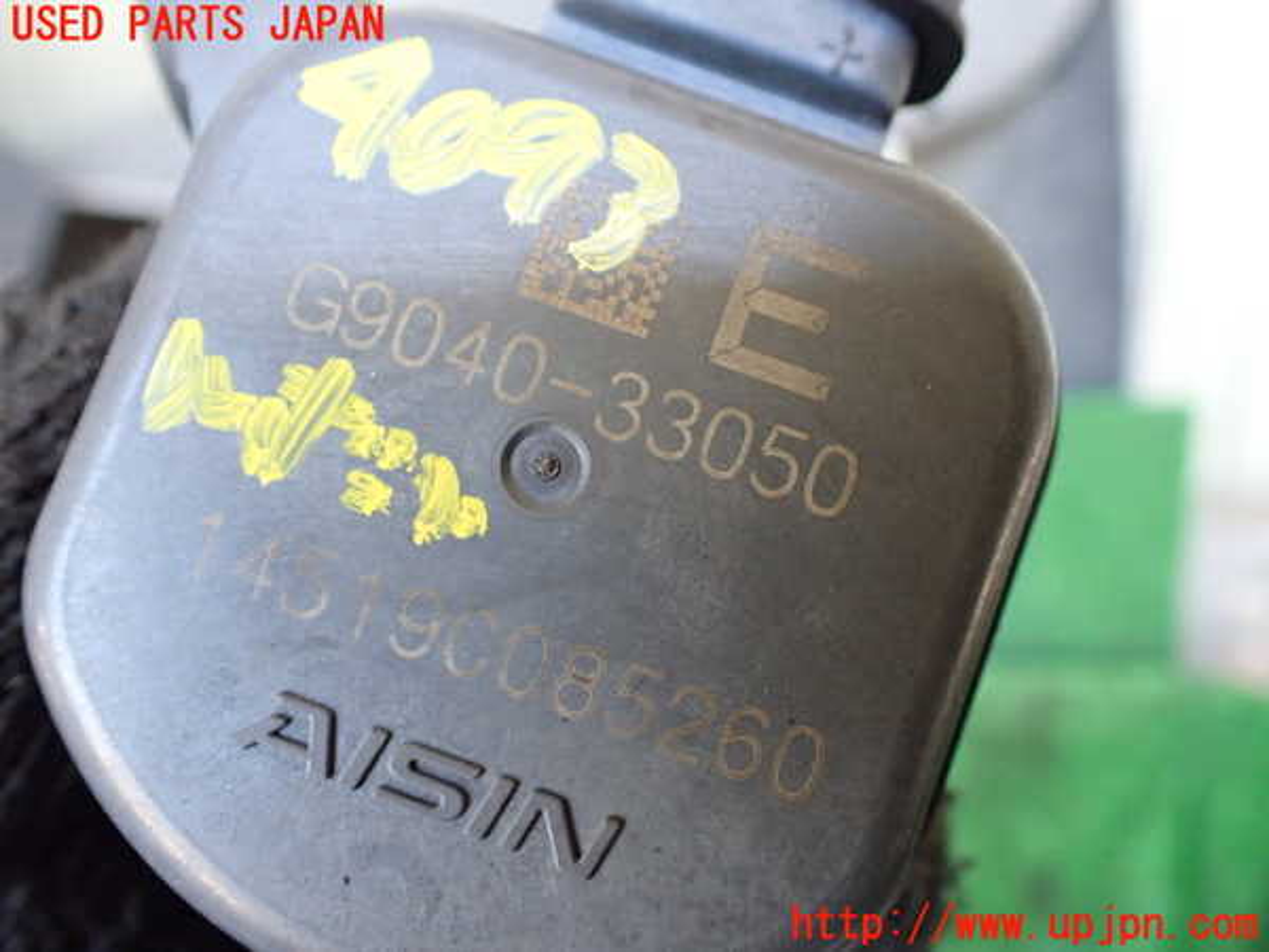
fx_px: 1100
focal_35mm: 30
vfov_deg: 46.8
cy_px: 476
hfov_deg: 60.0
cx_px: 634
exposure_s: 1/125
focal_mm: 5.4
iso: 800
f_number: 2.3
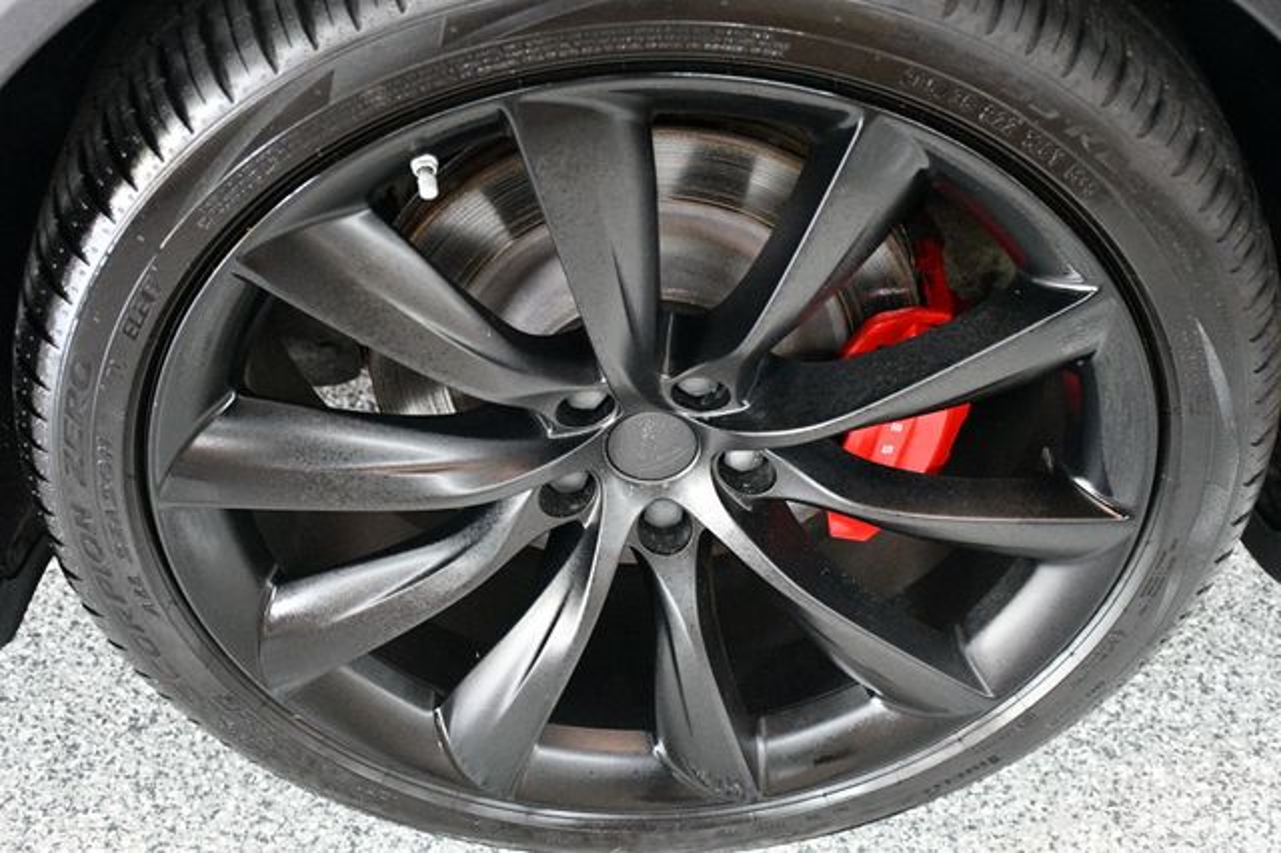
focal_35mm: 51
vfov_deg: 26.5
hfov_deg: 38.9
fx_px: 1814
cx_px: 640
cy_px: 426
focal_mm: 34
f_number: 4.2
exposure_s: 1/60
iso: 5600
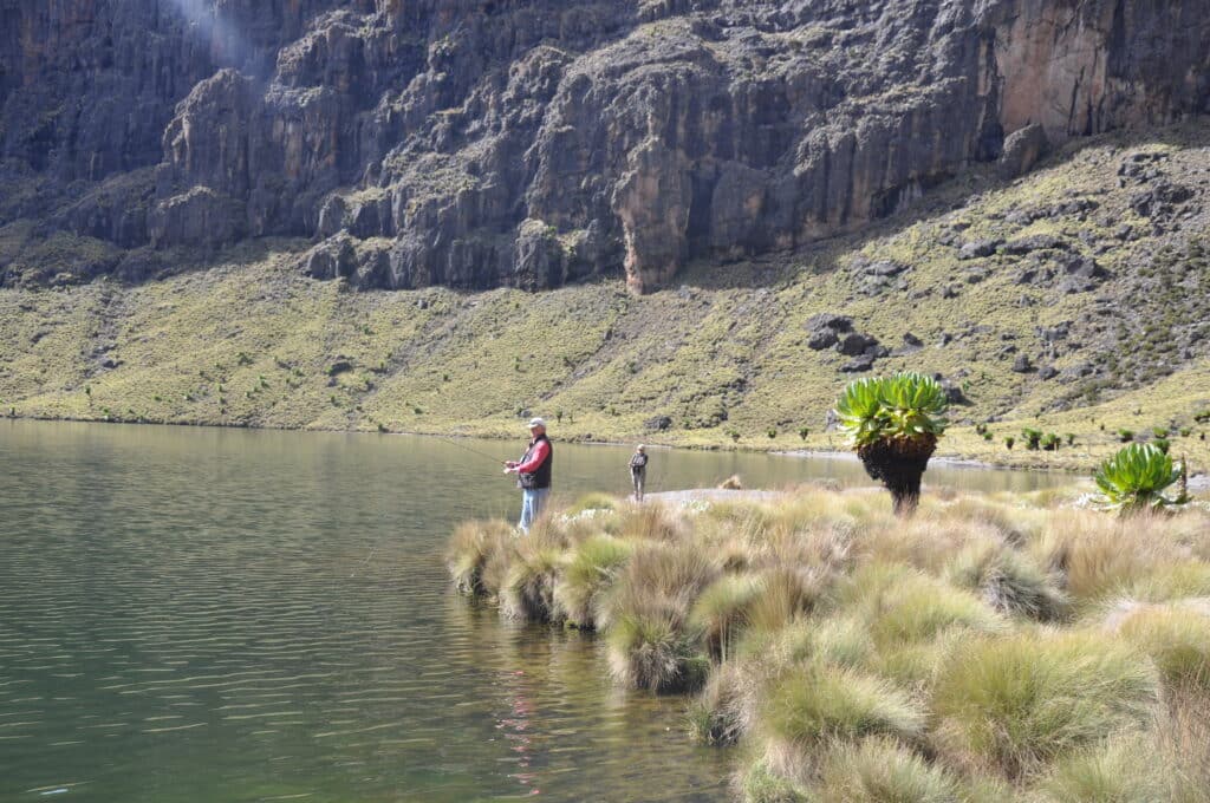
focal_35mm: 52
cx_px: 605
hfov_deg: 37.9
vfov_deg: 25.7
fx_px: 1762
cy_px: 402
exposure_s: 1/160
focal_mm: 35
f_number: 6.3
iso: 200
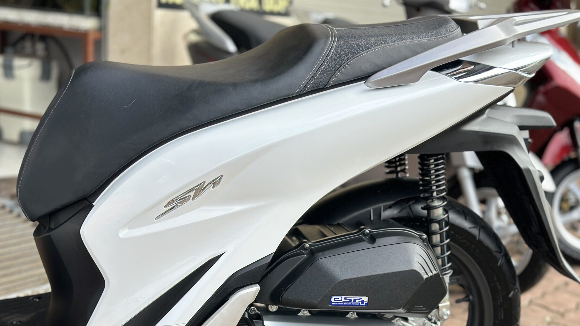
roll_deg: -4.6
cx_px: 305
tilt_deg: -13.7
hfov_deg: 35.4
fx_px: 907
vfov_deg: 20.2
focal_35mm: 59
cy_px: 242
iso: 80
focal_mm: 6.86
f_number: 1.78
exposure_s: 1/944
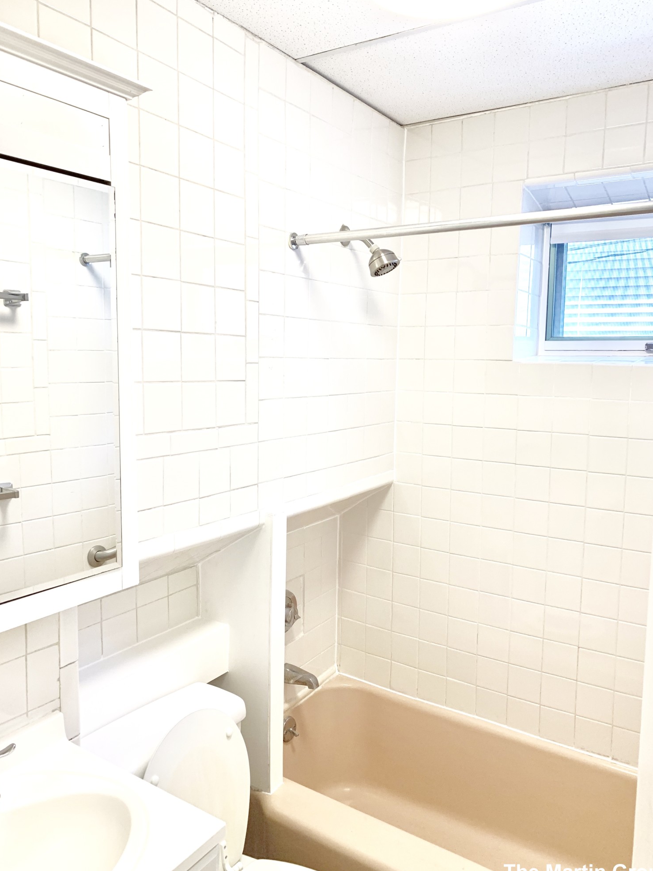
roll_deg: -0.9
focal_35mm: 27
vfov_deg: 65.3
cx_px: 336
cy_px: 436
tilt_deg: -5.0
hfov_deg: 51.3
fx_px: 679
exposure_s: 1/120
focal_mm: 4.25
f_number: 1.8
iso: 80
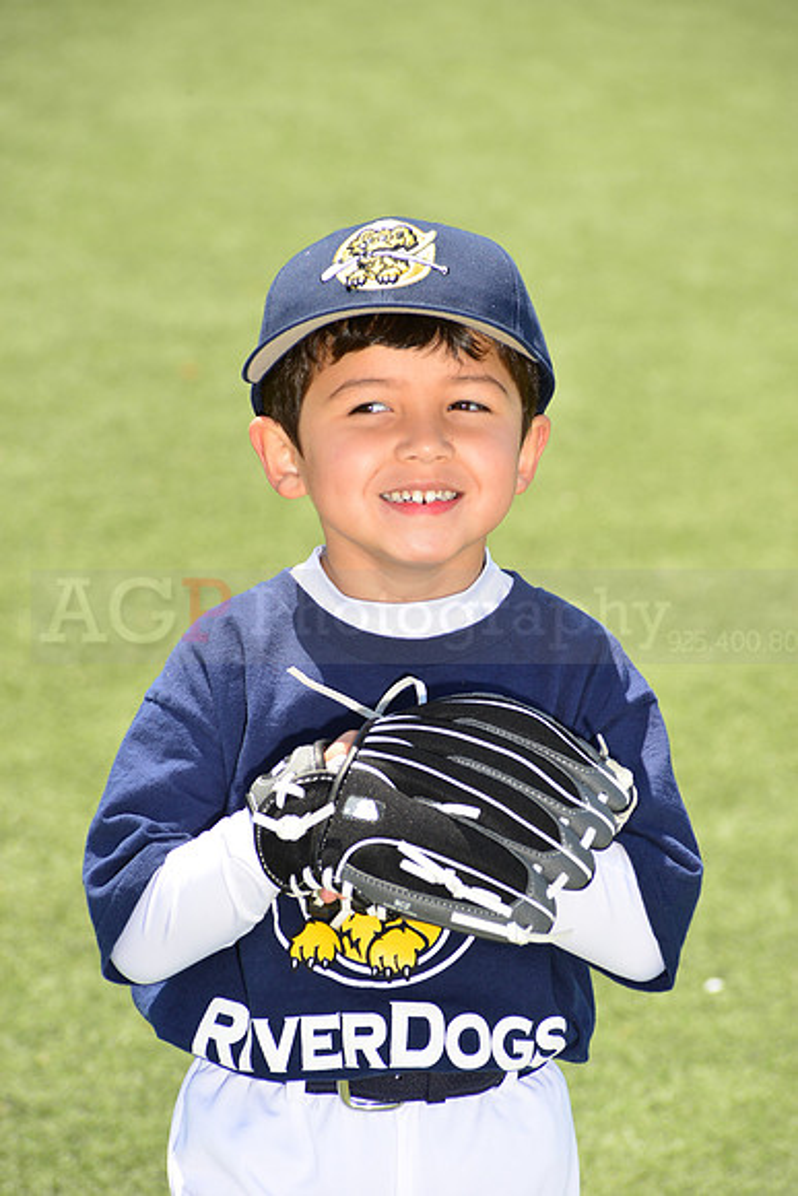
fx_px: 6646
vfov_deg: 10.3
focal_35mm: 200
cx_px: 399
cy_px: 598
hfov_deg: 6.9
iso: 250
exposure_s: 1/250
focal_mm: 200
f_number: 11
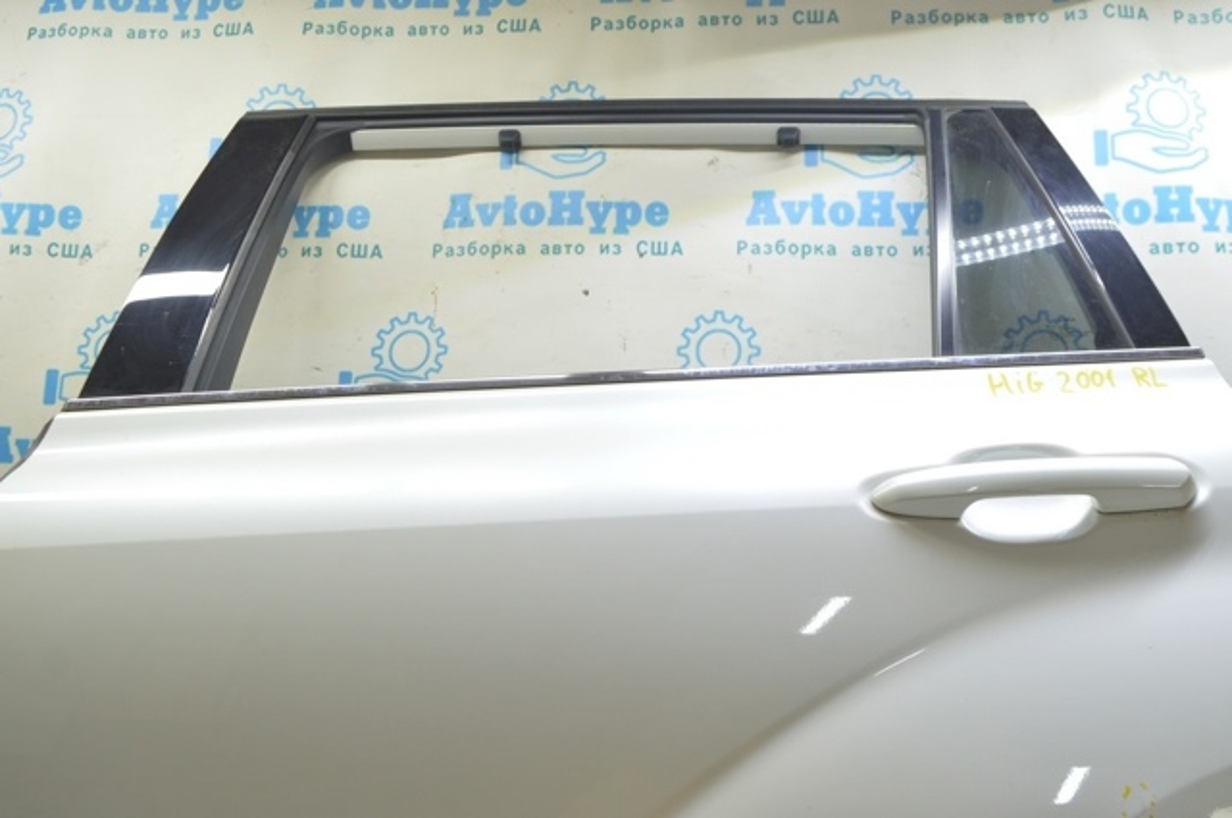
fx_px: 1128
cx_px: 616
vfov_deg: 39.9
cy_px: 409
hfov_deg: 57.3
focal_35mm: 33
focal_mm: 22
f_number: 5.6
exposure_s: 1/20
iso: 400
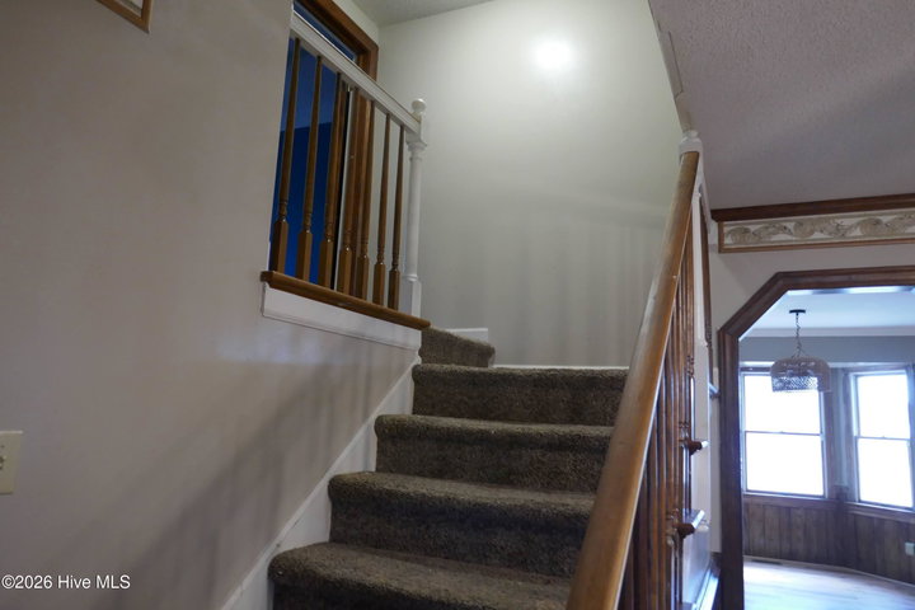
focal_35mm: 25
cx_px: 458
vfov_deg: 51.3
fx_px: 635
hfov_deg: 71.5
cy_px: 305
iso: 640
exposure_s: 1/60
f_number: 2.8
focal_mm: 9.1
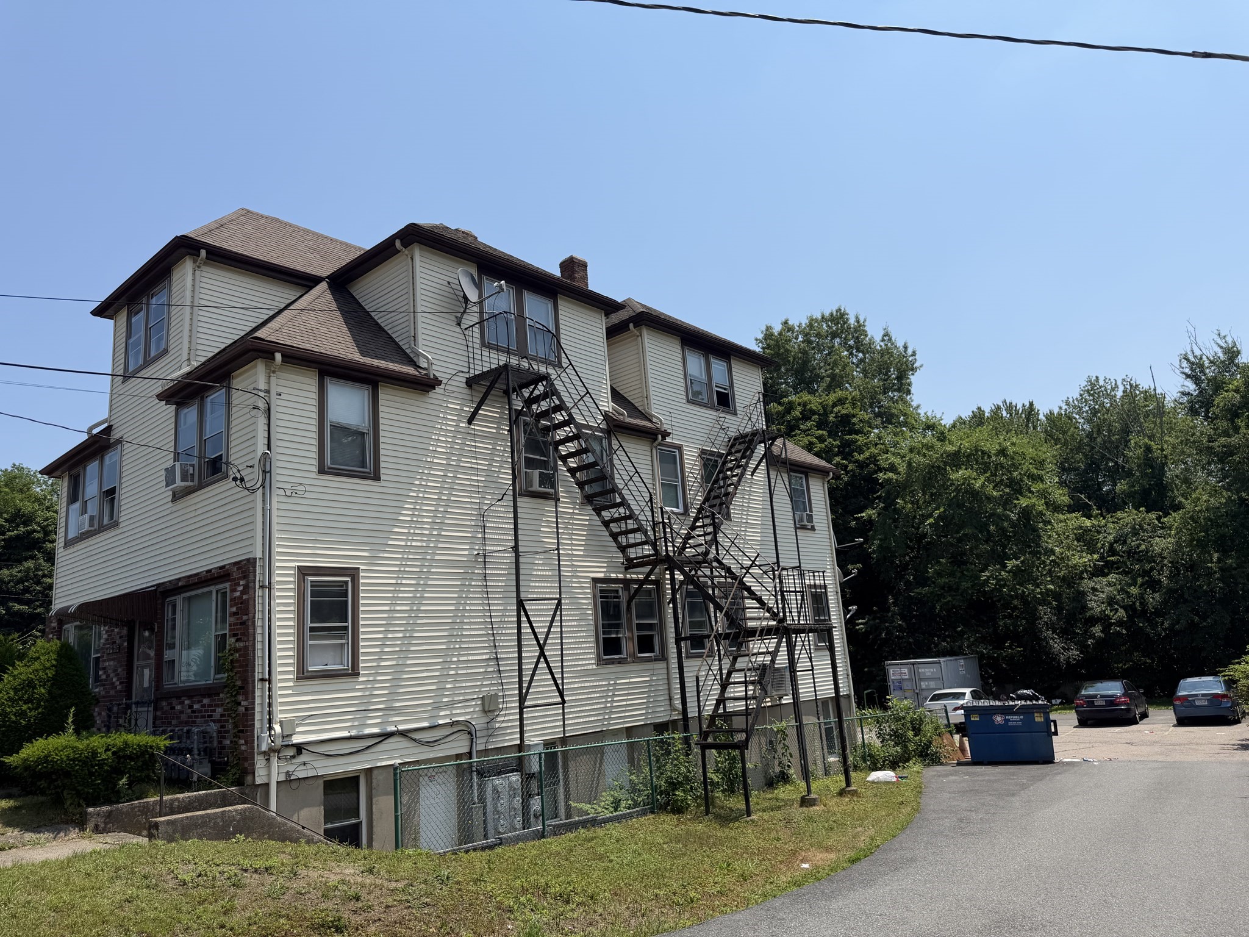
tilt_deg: +10.4
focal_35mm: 24
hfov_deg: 71.6
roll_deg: +5.0
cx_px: 624
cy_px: 468
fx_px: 866
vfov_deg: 56.8
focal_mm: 6.76
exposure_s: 1/5714
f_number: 1.78
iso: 80
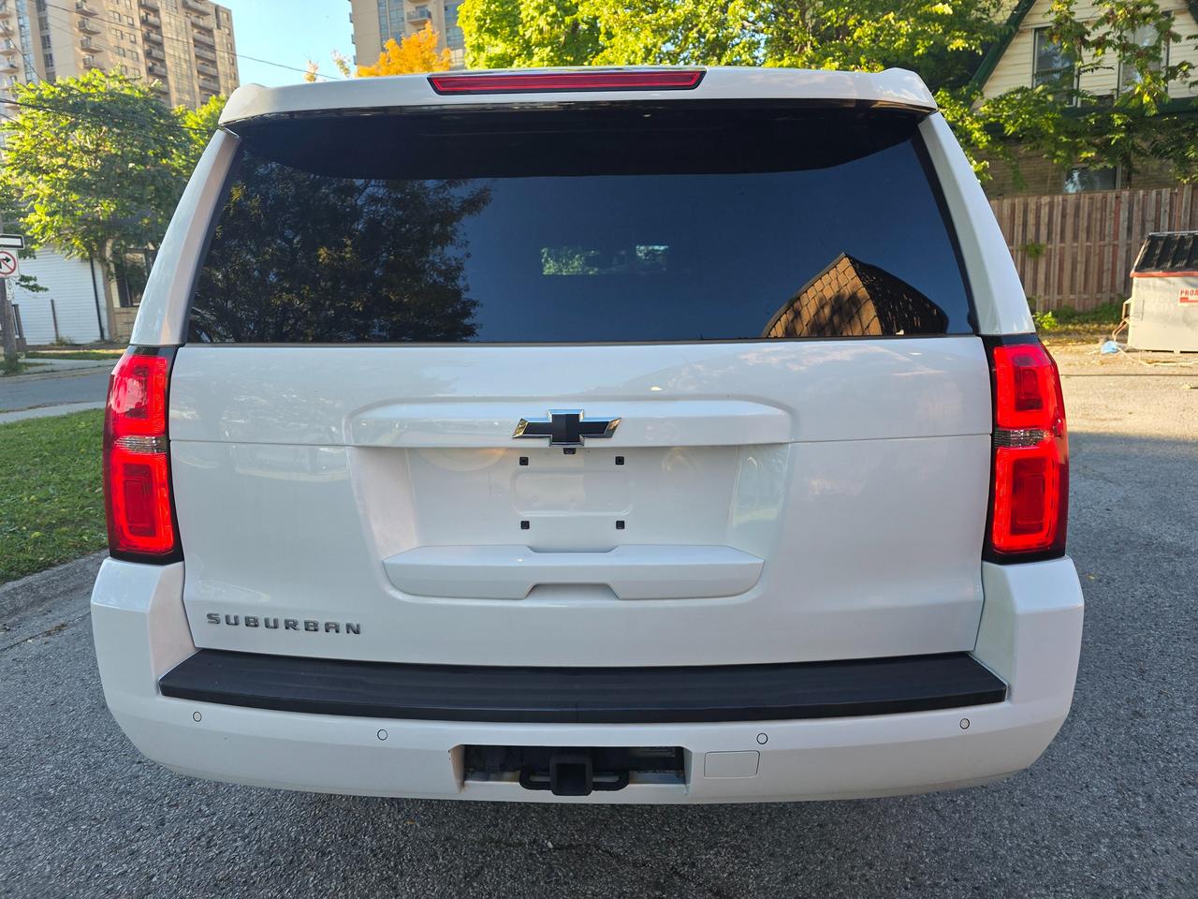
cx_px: 599
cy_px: 450
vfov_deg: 58.9
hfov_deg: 73.9
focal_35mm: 23
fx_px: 796
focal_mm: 6.3
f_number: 1.7
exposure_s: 1/359
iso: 50
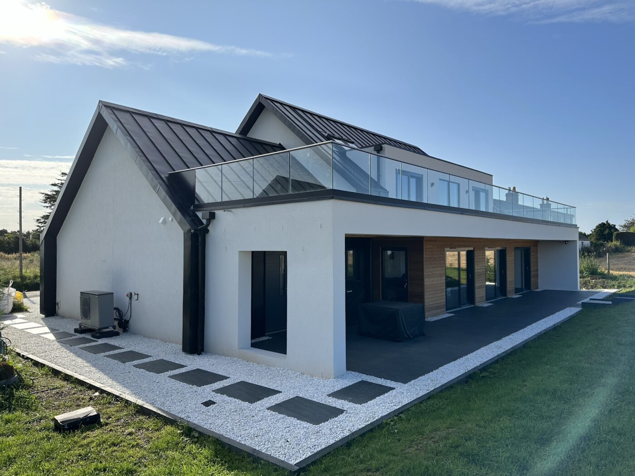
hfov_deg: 71.6
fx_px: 440
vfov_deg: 56.8
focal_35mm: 24
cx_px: 318
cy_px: 238
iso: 80
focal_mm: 6.86
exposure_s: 1/5525
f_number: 1.78
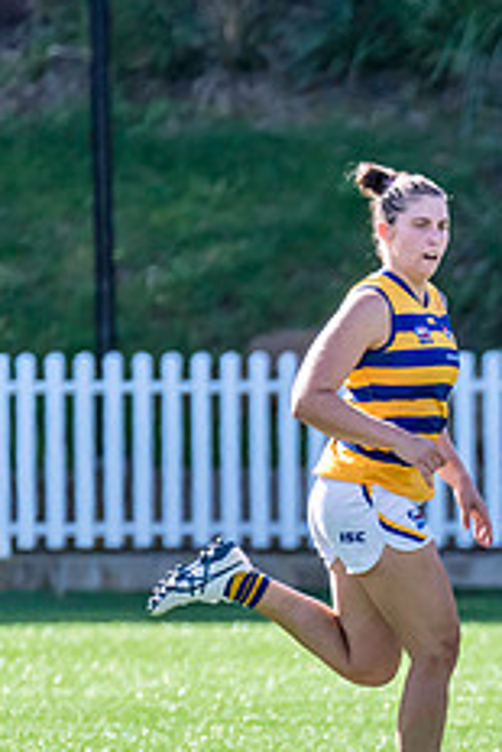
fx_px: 28360
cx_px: 1059
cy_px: 542
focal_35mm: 1358
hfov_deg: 1.0
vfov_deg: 1.5
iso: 800
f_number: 7.1
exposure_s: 1/1600
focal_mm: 420
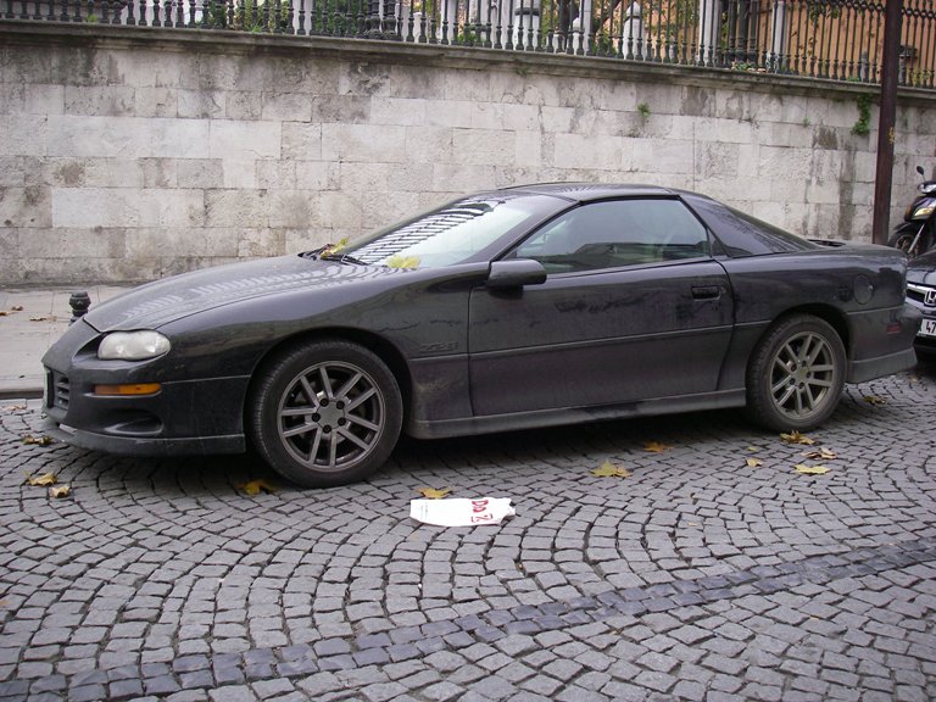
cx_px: 468
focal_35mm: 38
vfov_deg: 37.7
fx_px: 1028
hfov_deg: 49.0
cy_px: 351
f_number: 3.3
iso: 64
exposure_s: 1/50
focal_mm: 6.3
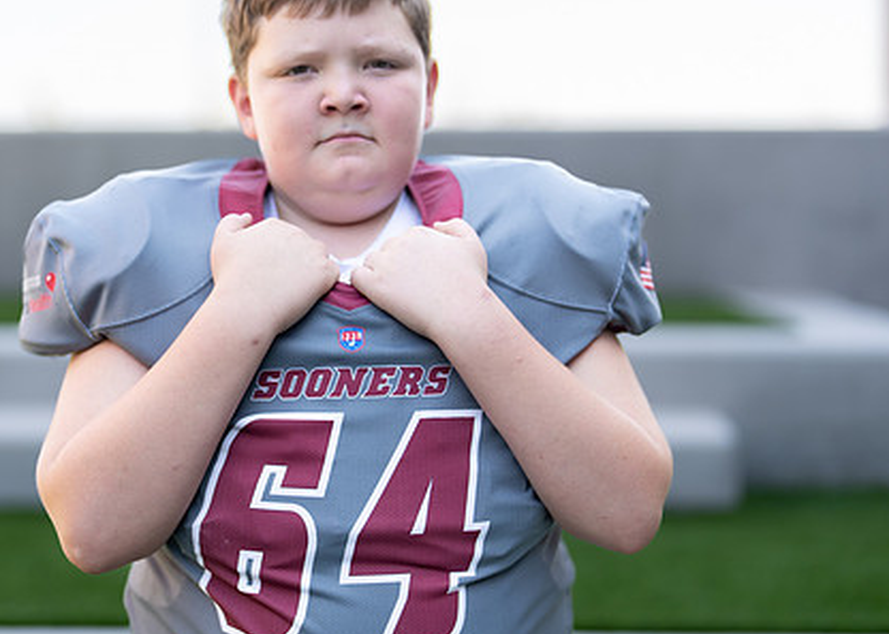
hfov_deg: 25.4
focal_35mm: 78
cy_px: 326
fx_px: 1969
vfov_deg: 18.3
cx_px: 348
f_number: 1.2
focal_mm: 50
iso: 100
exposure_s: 1/1600
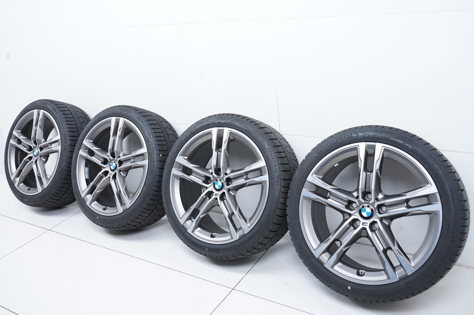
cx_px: 237
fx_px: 434
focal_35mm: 33
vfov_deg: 39.9
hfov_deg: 57.3
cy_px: 158
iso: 250
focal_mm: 33
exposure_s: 1/125
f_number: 7.1
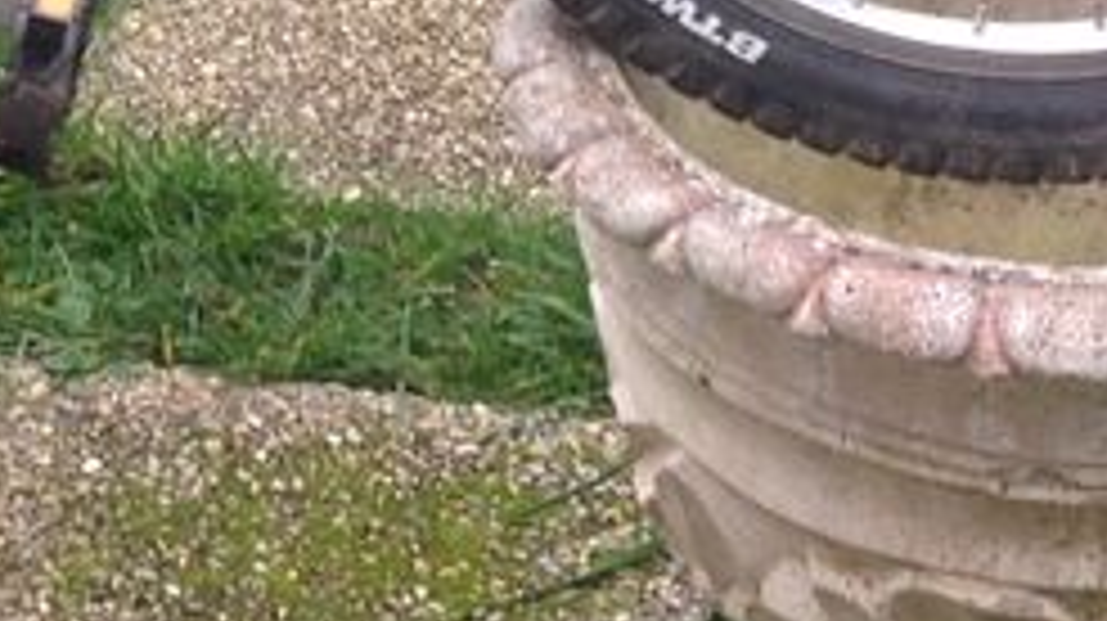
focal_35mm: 155
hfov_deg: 13.8
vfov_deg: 7.5
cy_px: -556
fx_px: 4547
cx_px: 126
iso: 64
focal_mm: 4.28
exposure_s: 1/40
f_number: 2.4
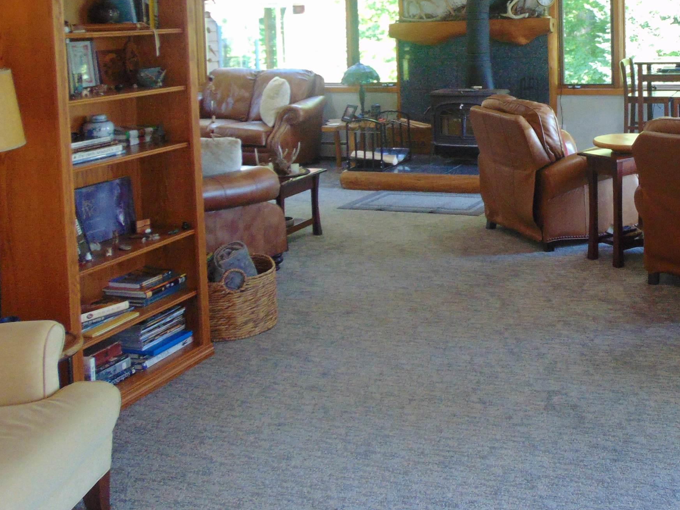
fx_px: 864
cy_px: 68
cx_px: 542
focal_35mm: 44
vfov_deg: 31.6
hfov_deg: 41.2
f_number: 3
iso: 250
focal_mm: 4.5
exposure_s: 1/30
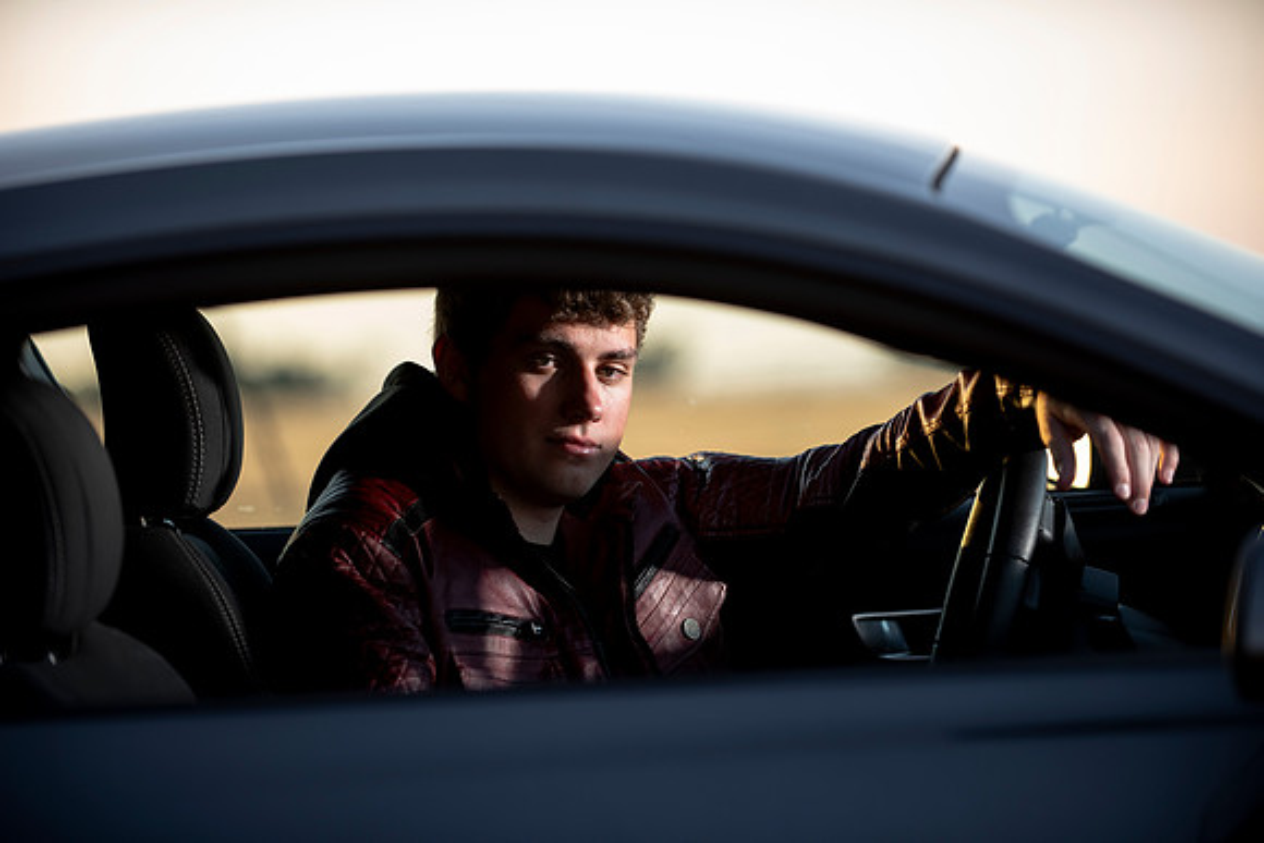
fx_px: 4916
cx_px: 632
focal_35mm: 140
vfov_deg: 9.8
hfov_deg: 14.7
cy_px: 422
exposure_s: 1/250
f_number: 2.8
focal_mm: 140
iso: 200
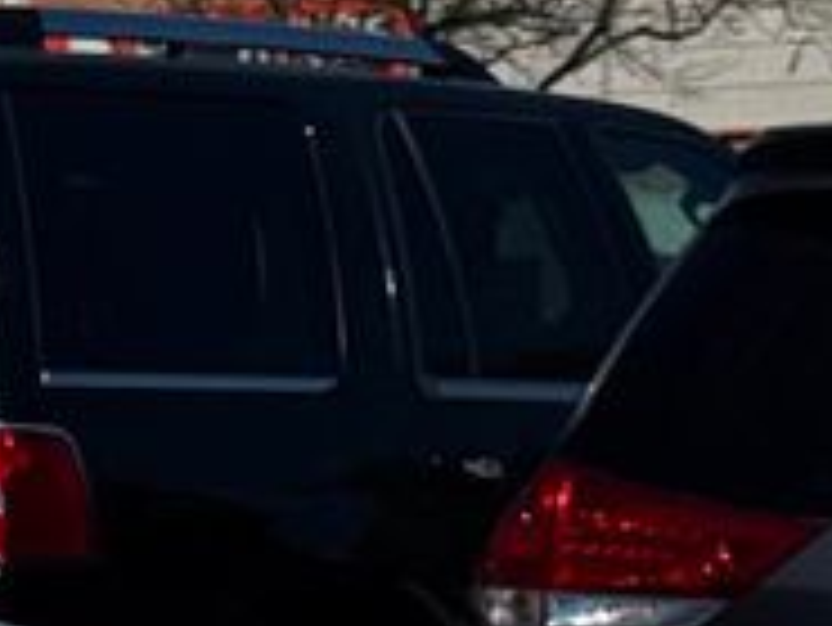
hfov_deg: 7.0
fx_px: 6397
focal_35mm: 266
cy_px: 842
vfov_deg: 5.6
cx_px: -1210
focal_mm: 6.76
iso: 64
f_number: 1.78
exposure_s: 1/12500
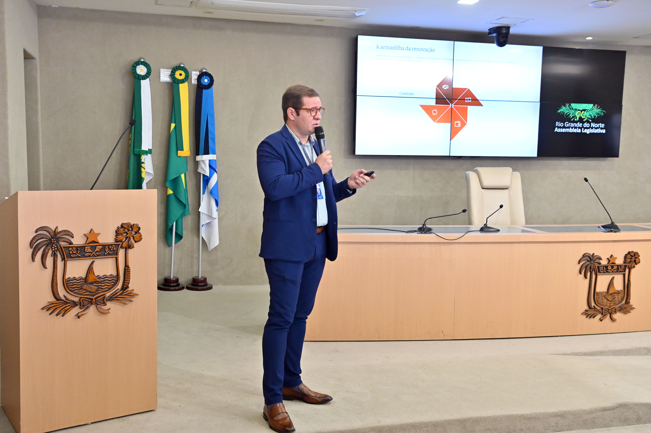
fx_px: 687
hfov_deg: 50.7
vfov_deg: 35.0
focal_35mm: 38
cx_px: 326
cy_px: 216
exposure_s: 1/200
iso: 3200
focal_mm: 38
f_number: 5
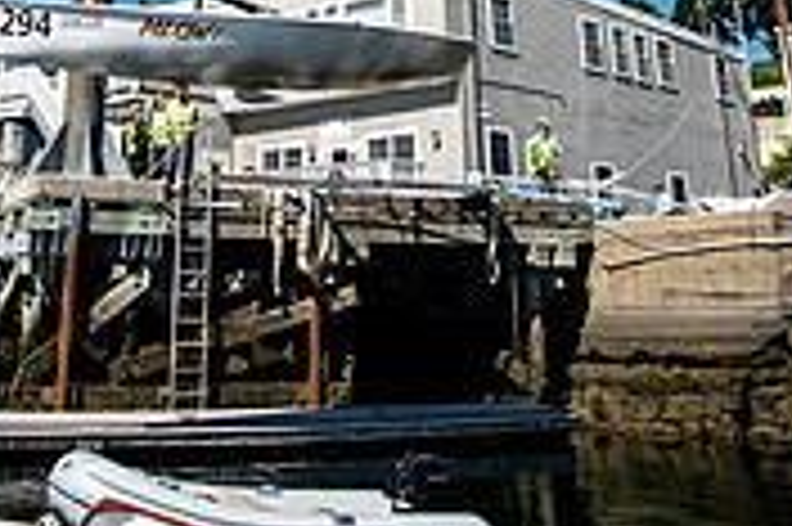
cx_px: 292
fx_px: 1143
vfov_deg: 21.2
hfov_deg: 38.0
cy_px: -299
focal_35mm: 52
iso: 400
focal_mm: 15
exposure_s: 1/3200
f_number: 6.3
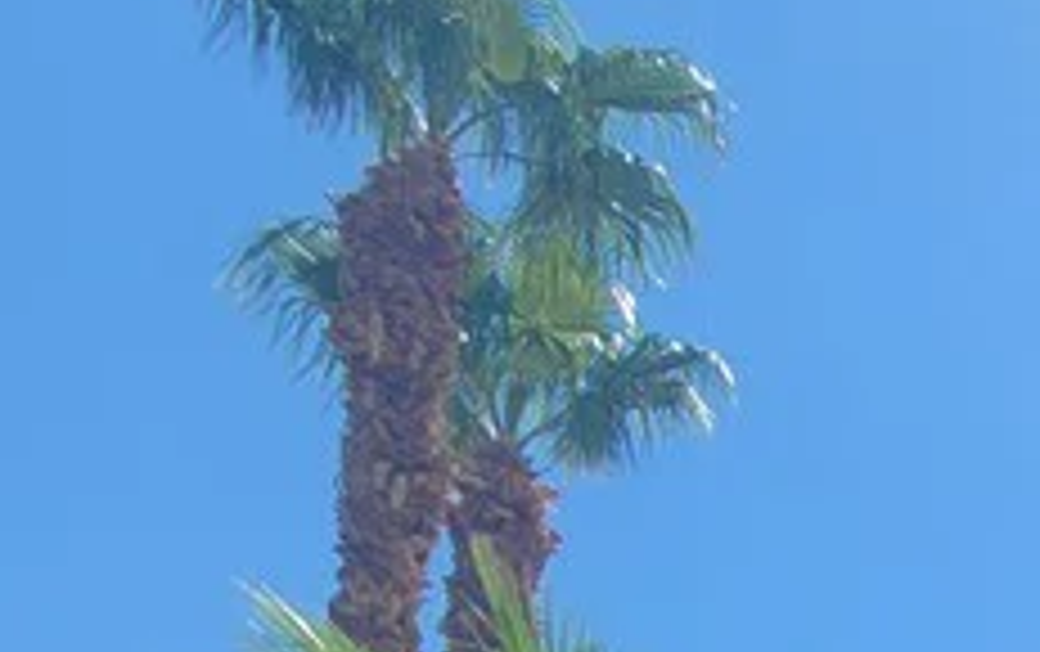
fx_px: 1731
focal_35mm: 61
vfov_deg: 14.2
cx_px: 2085
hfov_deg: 19.2
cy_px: 1574
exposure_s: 1/1946
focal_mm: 2.2
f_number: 2.2
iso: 50
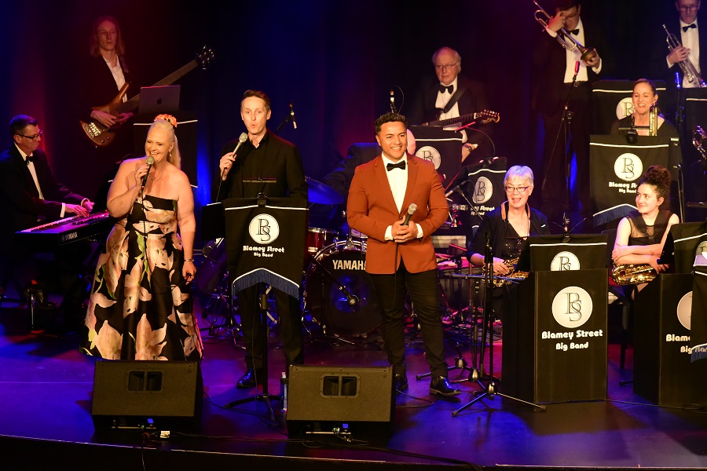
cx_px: 354
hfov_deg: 10.3
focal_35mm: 200
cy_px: 236
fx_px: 3927
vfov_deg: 6.9
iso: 10000
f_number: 5.6
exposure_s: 1/400
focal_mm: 200
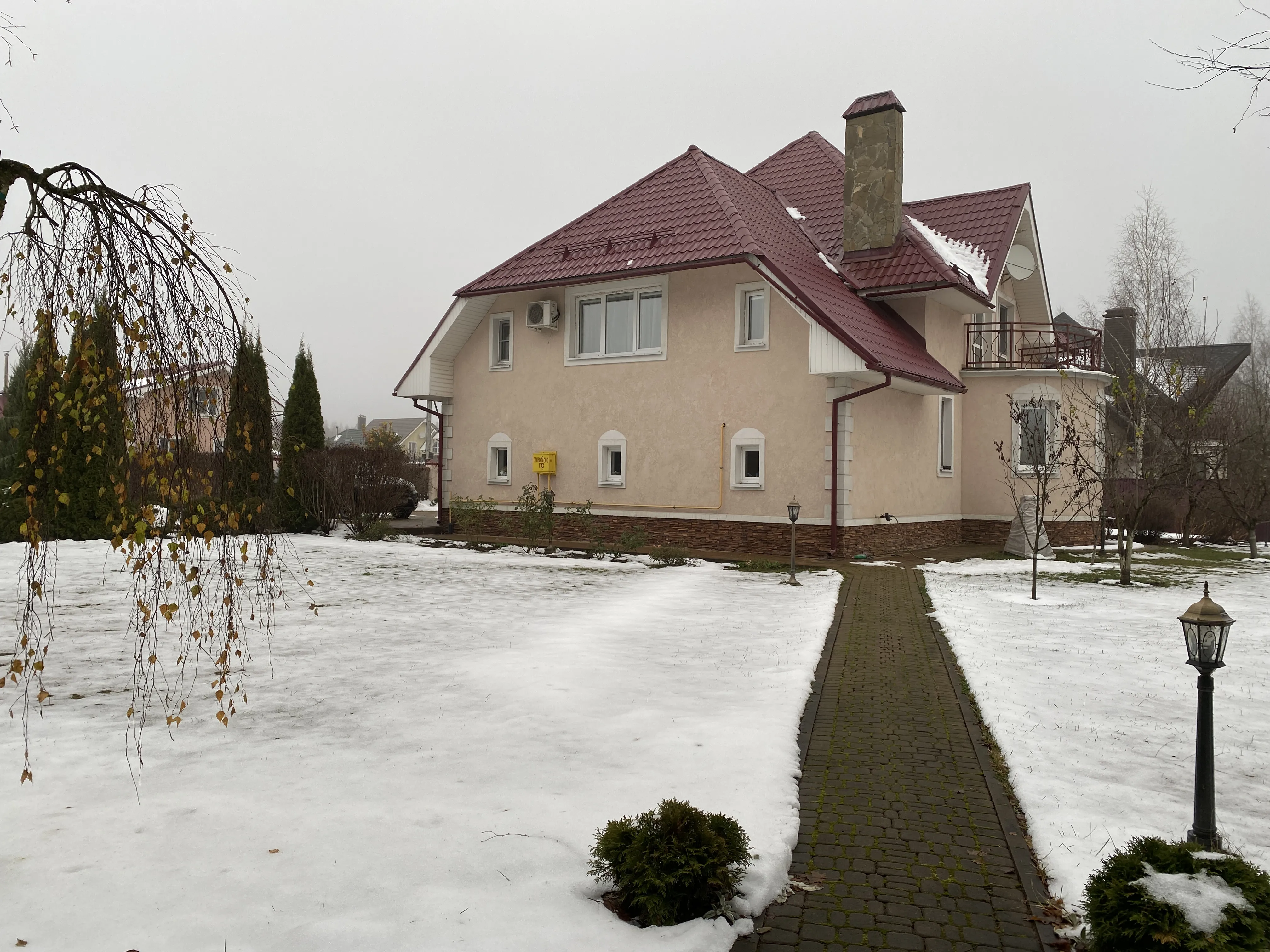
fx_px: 954
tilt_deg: -0.5
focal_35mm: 26
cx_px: 635
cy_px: 476
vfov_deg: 53.1
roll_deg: -0.2
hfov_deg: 67.3
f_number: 1.8
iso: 32
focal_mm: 4.25
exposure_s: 1/221
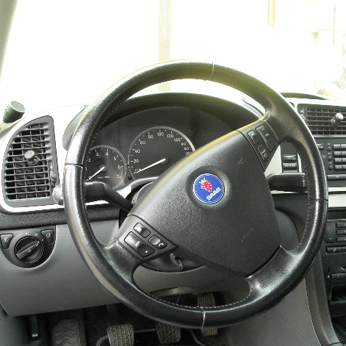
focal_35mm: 42
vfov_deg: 40.0
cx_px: 212
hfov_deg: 39.8
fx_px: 475
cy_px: 174
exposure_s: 1/38
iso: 400
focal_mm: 5.7
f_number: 2.8
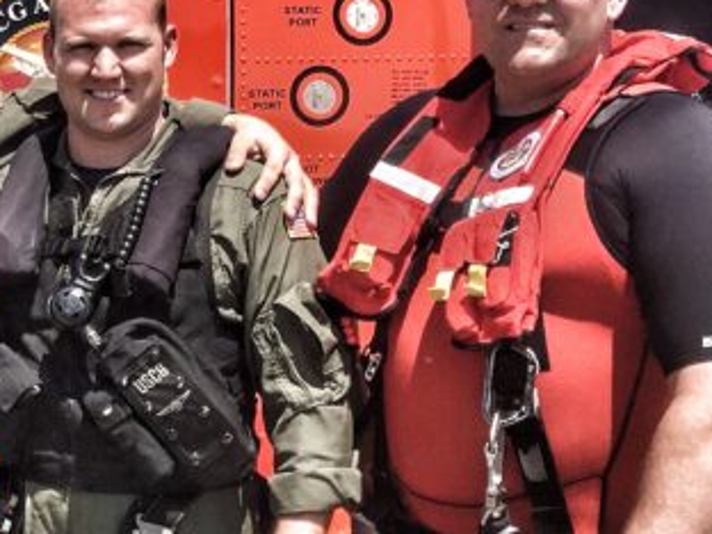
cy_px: 258
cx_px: -230
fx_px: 1913
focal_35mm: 93
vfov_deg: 15.9
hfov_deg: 19.4
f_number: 2.2
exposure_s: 1/1799
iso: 32
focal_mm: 4.15
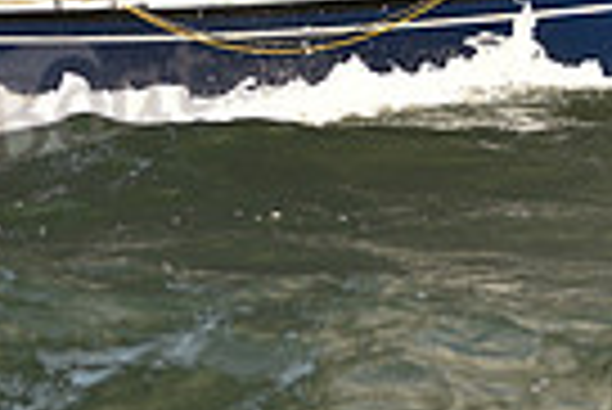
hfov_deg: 6.9
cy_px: -169
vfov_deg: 4.6
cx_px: 567
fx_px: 5088
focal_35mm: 299
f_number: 2.8
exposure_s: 1/800
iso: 250
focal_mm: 70
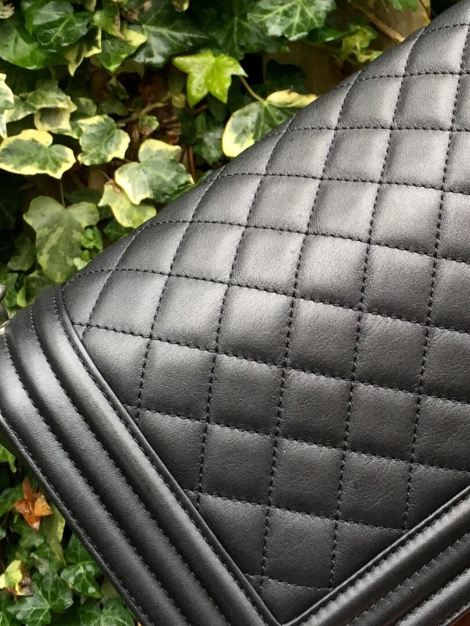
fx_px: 1249
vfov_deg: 28.0
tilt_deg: -7.6
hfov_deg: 20.8
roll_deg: +3.8
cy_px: 208
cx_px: 433
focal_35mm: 69
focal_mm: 4.15
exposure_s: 1/120
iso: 50
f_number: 2.2
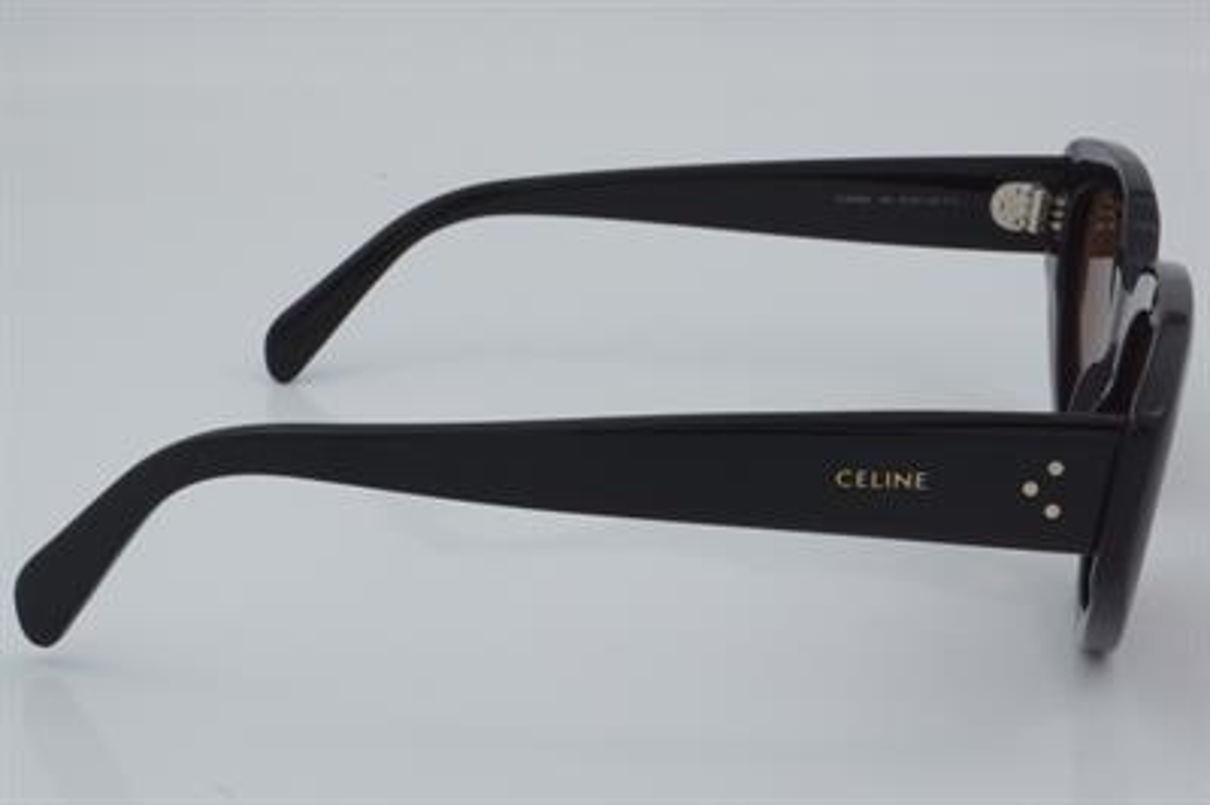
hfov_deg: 27.0
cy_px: 402
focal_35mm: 75
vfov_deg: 18.2
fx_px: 2519
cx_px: 605
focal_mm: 50
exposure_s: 1/4
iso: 100
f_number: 32
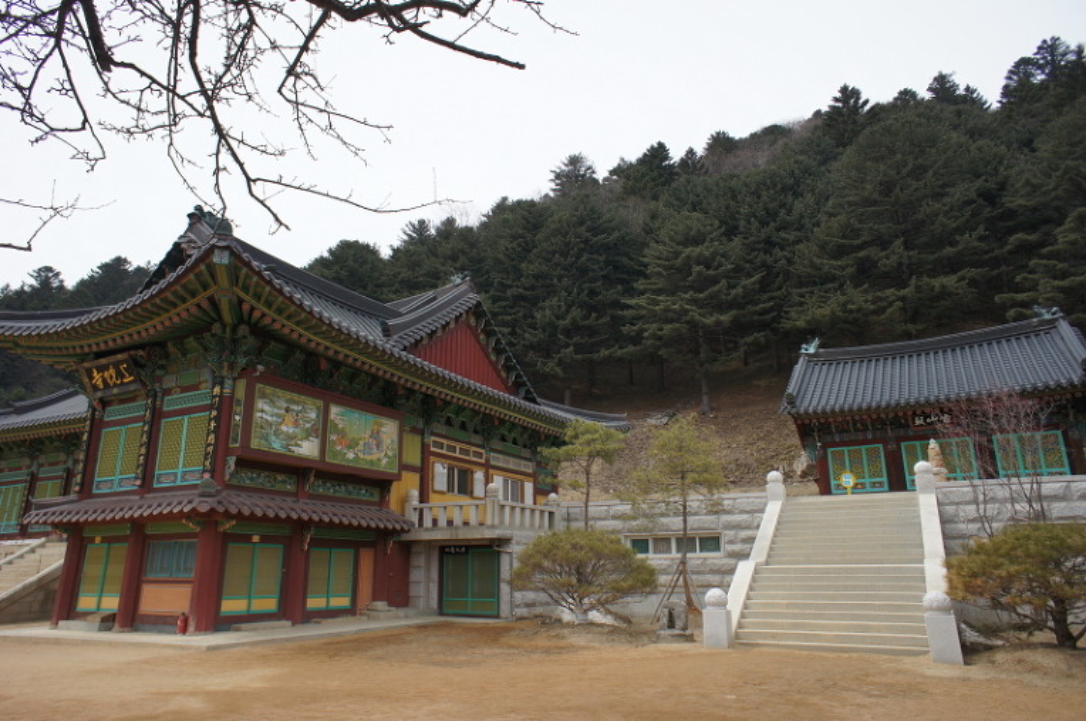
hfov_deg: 73.8
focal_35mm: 24
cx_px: 543
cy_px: 360
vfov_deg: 53.0
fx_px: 723
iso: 200
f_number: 6.3
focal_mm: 16
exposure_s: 1/400
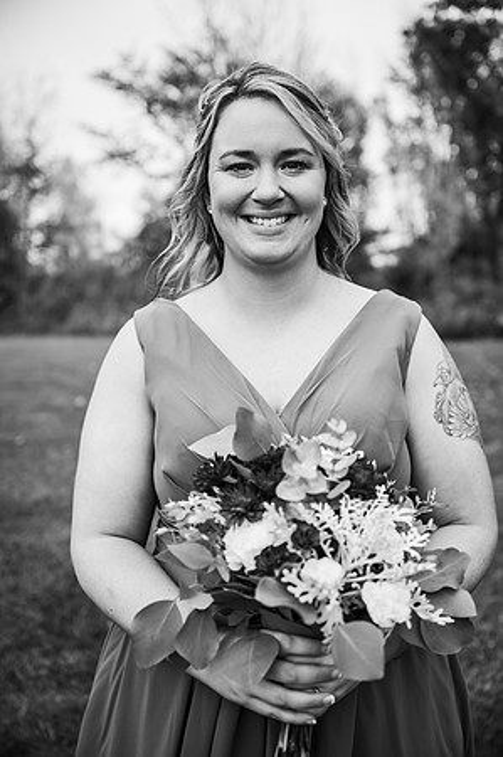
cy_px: 378
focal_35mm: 41
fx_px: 861
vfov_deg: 47.5
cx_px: 252
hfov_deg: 32.6
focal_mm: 41
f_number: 2.8
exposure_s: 1/1000
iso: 200
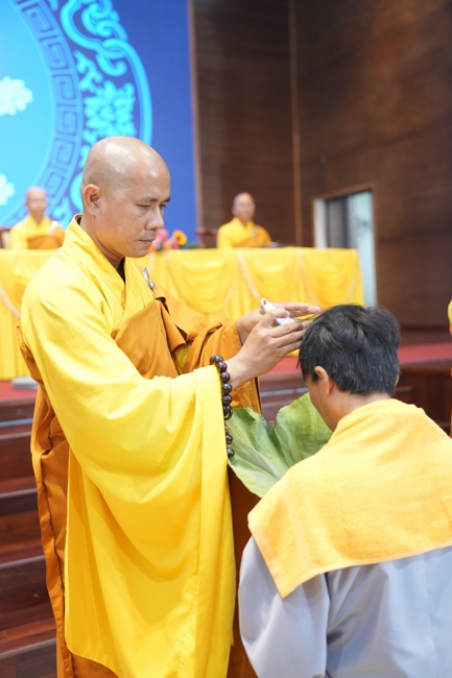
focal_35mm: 42
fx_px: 791
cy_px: 339
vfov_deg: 46.4
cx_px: 226
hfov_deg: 31.9
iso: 1250
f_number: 2.2
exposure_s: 1/125
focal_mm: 42
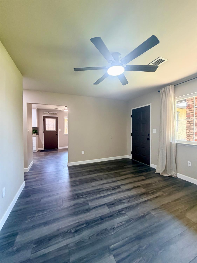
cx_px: 98
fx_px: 106
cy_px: 132
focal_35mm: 14
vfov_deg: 102.0
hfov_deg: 85.7
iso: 320
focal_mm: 2.22
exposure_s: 1/90
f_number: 2.2
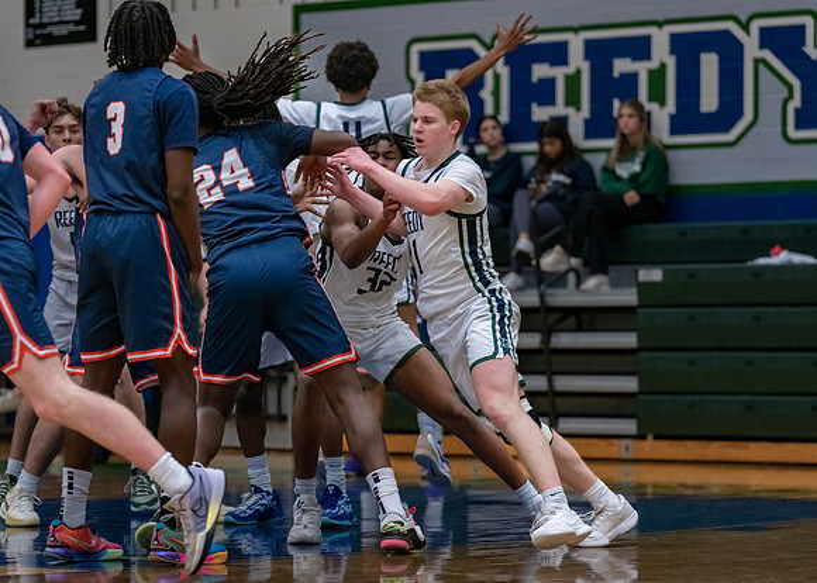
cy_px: 322
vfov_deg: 9.8
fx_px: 3395
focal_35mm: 146
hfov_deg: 13.7
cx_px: 373
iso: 3200
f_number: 2.8
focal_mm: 125
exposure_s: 1/1000
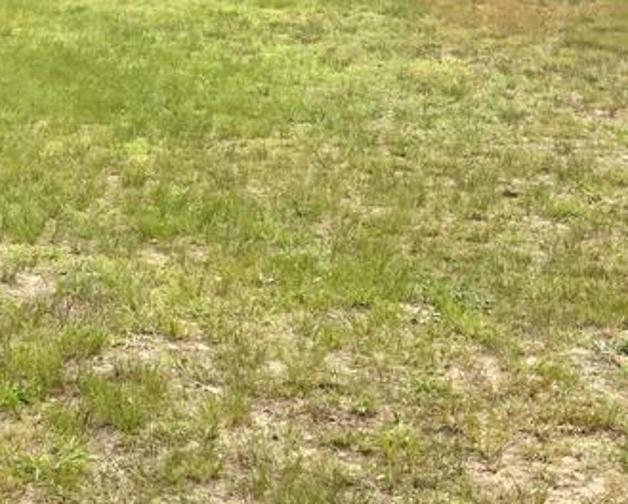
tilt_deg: +1.0
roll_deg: -0.5
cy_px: -139
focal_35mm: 88
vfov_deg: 16.6
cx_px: 65
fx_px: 1638
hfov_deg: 21.2
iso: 16
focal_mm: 3
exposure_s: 1/1195
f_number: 1.8
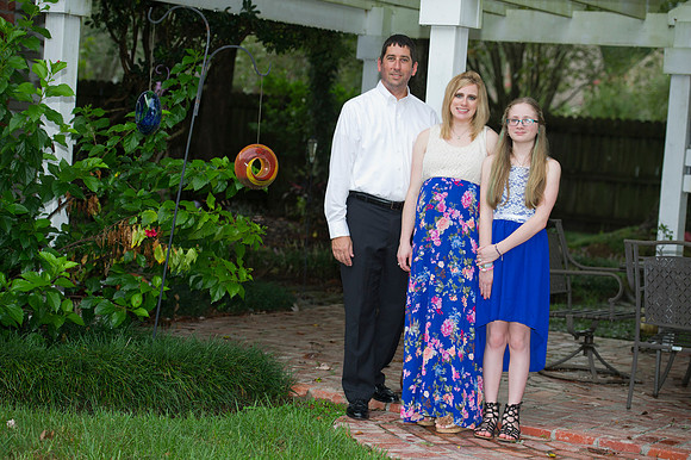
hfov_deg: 23.7
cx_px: 346
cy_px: 230
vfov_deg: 15.9
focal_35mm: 86
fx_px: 1650
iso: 640
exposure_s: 1/250
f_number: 3.5
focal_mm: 86
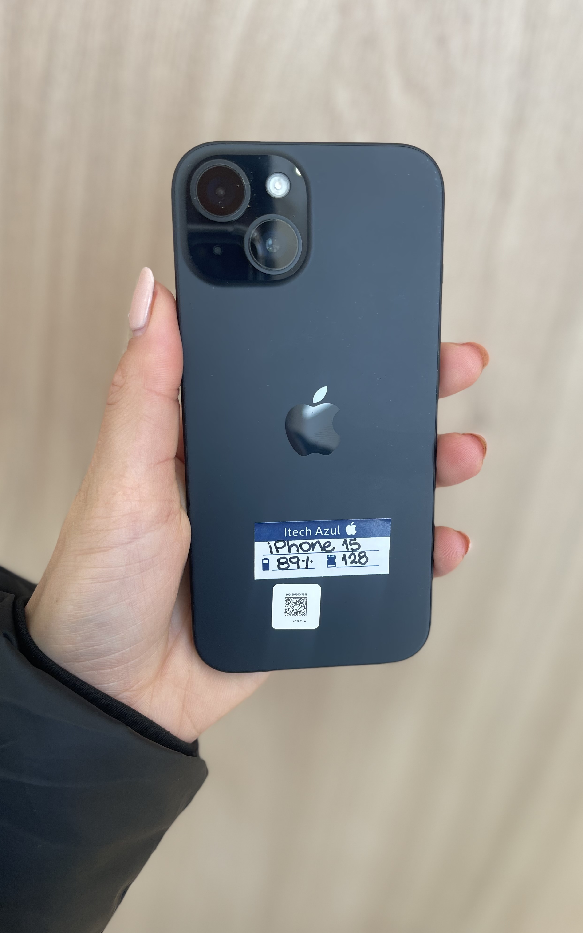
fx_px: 712
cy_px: 462
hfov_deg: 44.5
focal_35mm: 28
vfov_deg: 66.5
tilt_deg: -30.1
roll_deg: -11.3
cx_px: 310
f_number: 1.6
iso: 40
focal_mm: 5.1
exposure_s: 1/100
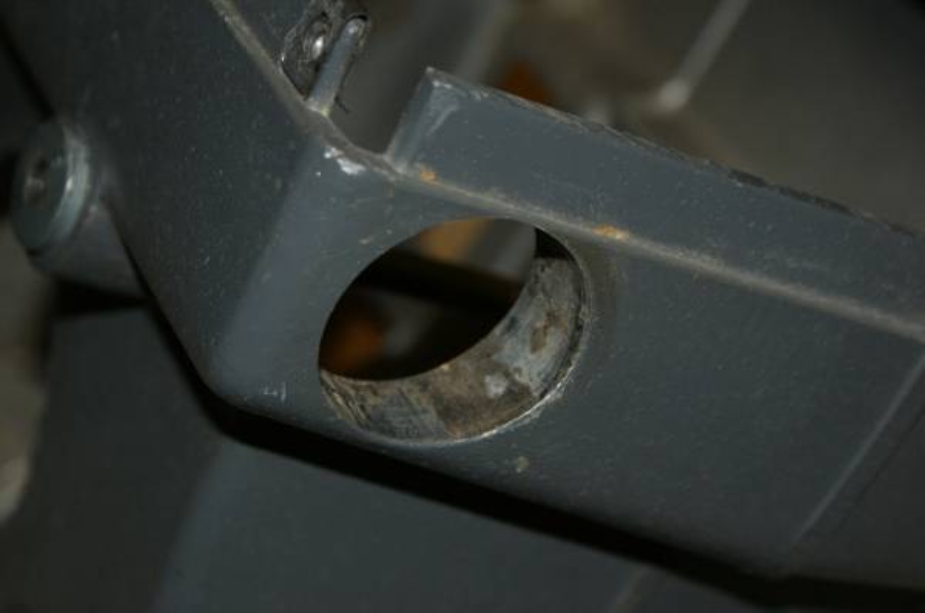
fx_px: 2309
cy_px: 306
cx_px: 462
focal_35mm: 90
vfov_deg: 15.1
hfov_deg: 22.7
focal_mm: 60
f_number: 5.6
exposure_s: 1/100
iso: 400
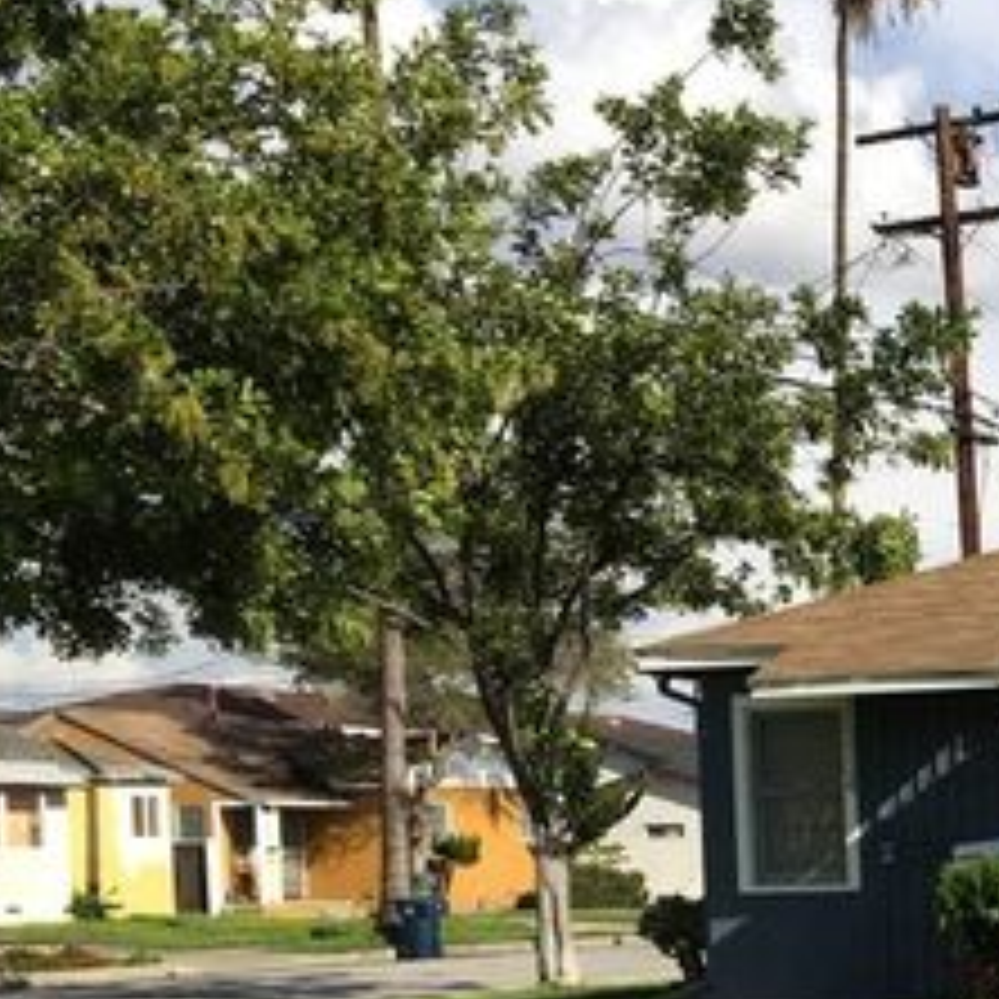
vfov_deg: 22.4
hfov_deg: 20.5
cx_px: 1426
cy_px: 1017
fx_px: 2416
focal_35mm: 74
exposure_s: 1/2825
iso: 32
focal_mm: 4.15
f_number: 2.2
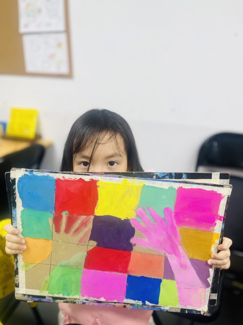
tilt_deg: -23.3
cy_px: 162
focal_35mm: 26
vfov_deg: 67.3
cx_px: 122
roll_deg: -0.1
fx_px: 243
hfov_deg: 53.1
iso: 64
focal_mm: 5.1
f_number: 1.6
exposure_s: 1/100
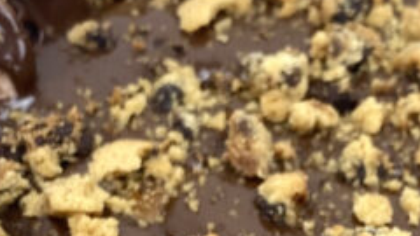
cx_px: 240
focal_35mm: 116
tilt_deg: -50.4
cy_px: 341
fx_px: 1292
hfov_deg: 18.5
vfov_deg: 10.2
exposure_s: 1/100
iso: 64
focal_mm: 4.25
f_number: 1.8
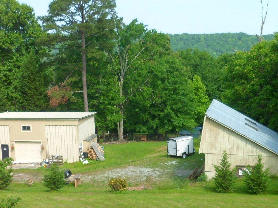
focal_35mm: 53
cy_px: 151
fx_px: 426
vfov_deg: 27.2
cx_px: 160
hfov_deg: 36.1
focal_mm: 4.9
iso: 80
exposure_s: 1/500
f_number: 3.3
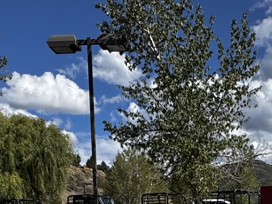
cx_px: 208
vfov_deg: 18.8
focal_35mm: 67
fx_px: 526
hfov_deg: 28.5
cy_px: 323
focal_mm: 2.22
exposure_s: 1/1126
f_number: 2.2
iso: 50
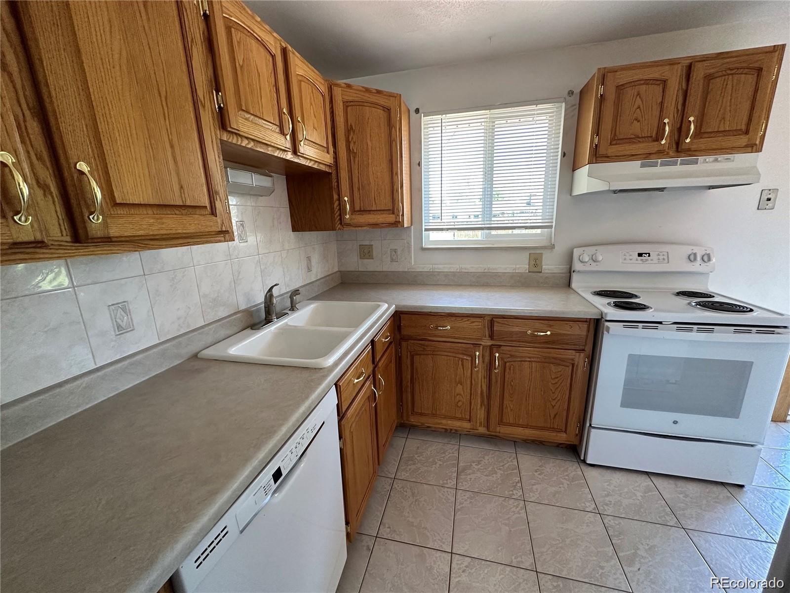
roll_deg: +1.6
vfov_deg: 85.7
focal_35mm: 14
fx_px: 320
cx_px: 395
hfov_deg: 102.1
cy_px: 296
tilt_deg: -13.8
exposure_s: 1/120
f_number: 2.2
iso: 250
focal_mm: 2.22
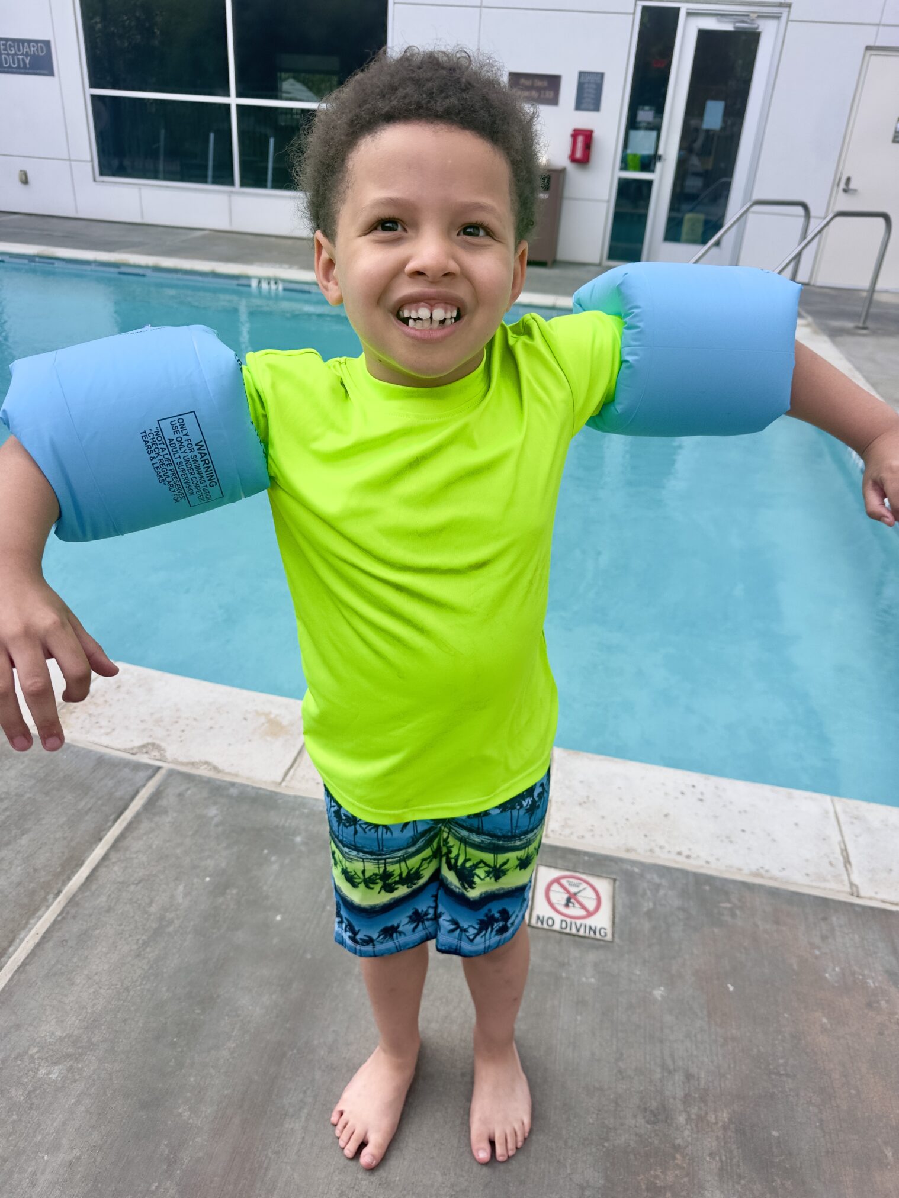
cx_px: 450
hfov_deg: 56.8
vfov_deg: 71.6
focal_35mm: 24
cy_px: 599
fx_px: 831
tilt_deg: -28.1
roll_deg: +0.2
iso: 80
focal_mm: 6.86
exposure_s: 1/1256
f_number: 1.78
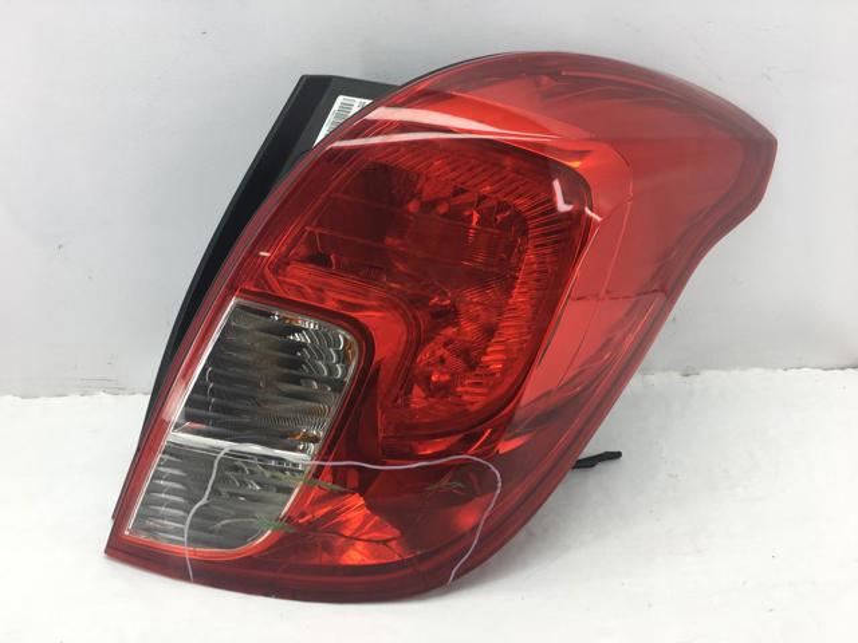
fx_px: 719
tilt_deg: -20.0
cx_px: 429
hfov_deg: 61.7
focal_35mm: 29
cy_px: 322
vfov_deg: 48.2
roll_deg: +2.3
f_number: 2.2
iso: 25
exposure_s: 1/100
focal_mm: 4.15
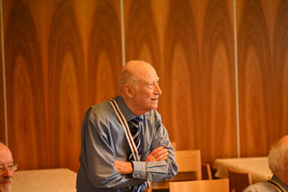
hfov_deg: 19.5
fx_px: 840
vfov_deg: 13.0
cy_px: 96
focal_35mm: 105
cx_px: 144
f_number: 2.8
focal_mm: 105
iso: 5000
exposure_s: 1/640
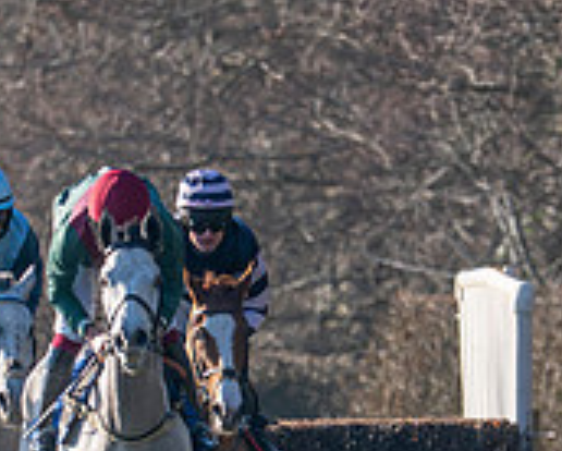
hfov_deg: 0.9
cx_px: 334
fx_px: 35219
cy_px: 459
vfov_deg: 0.7
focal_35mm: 2115
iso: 400
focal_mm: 400
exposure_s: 1/2000
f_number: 5
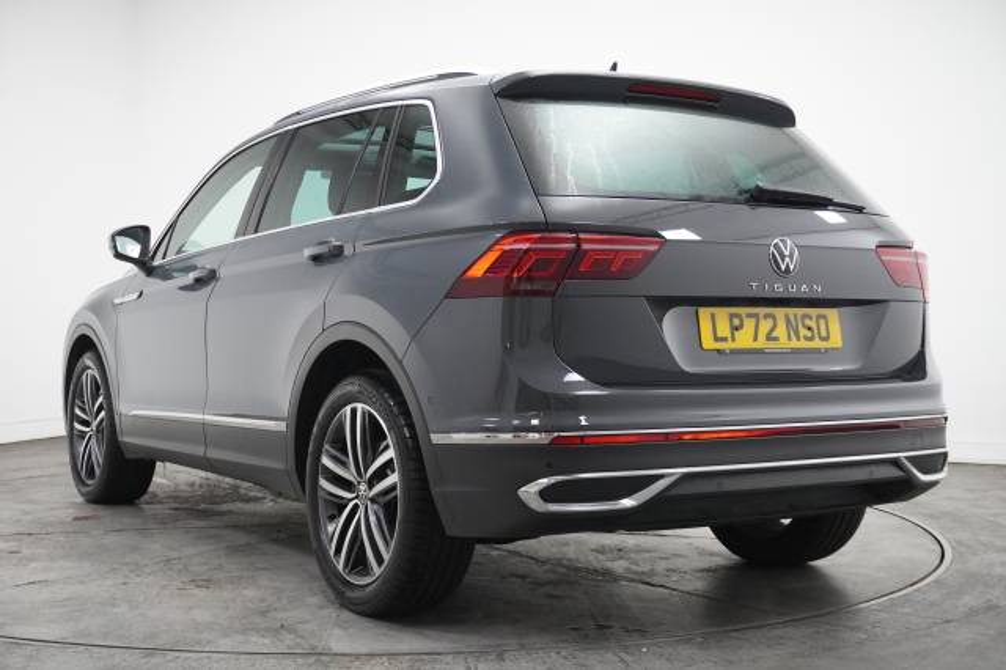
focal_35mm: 48
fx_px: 1341
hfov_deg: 41.1
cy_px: 335
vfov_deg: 28.0
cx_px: 503
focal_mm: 32
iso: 5000
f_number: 4.5
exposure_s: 1/200
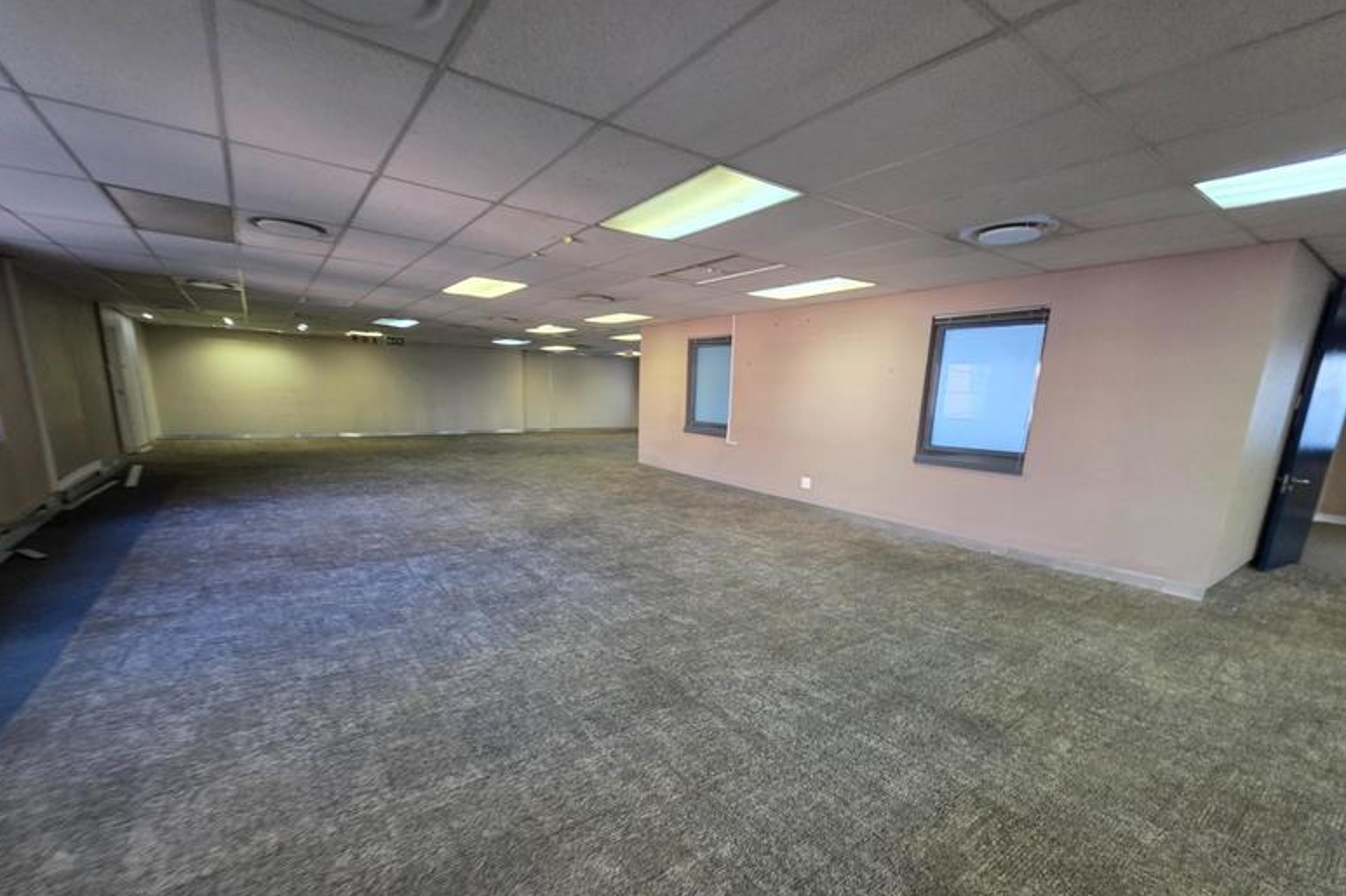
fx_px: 523
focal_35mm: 14
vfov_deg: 80.6
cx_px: 656
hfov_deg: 104.2
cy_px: 517
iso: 250
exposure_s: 1/50
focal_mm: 2.2
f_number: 1.9
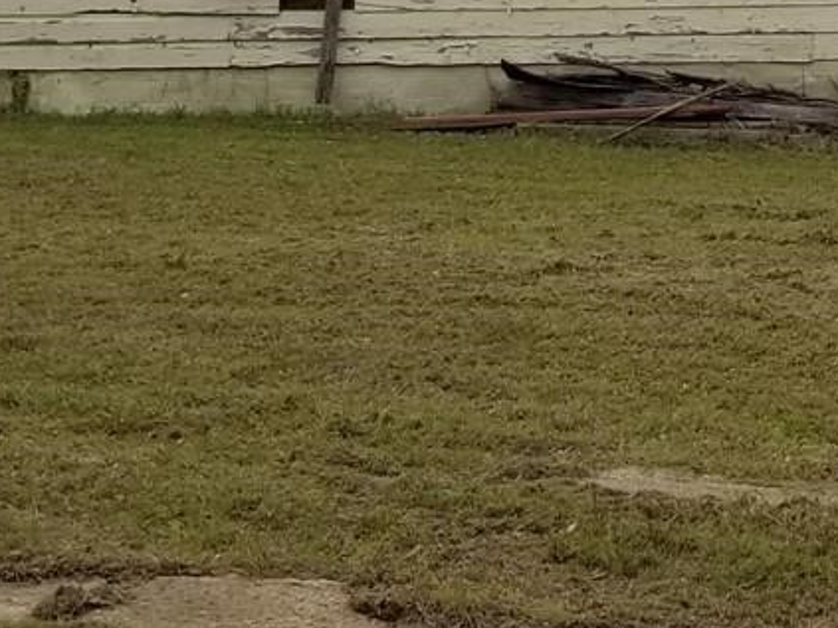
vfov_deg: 11.5
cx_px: 993
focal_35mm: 126
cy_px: -125
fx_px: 3049
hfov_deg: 15.1
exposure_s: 1/2144
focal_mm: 4.3
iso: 50
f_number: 1.7
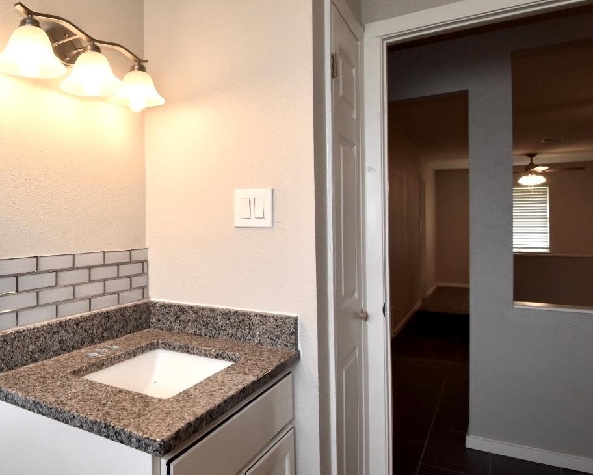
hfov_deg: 61.9
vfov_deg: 56.7
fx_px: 439
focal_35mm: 25
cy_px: 213
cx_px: 112
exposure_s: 1/60
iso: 360
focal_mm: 10
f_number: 8
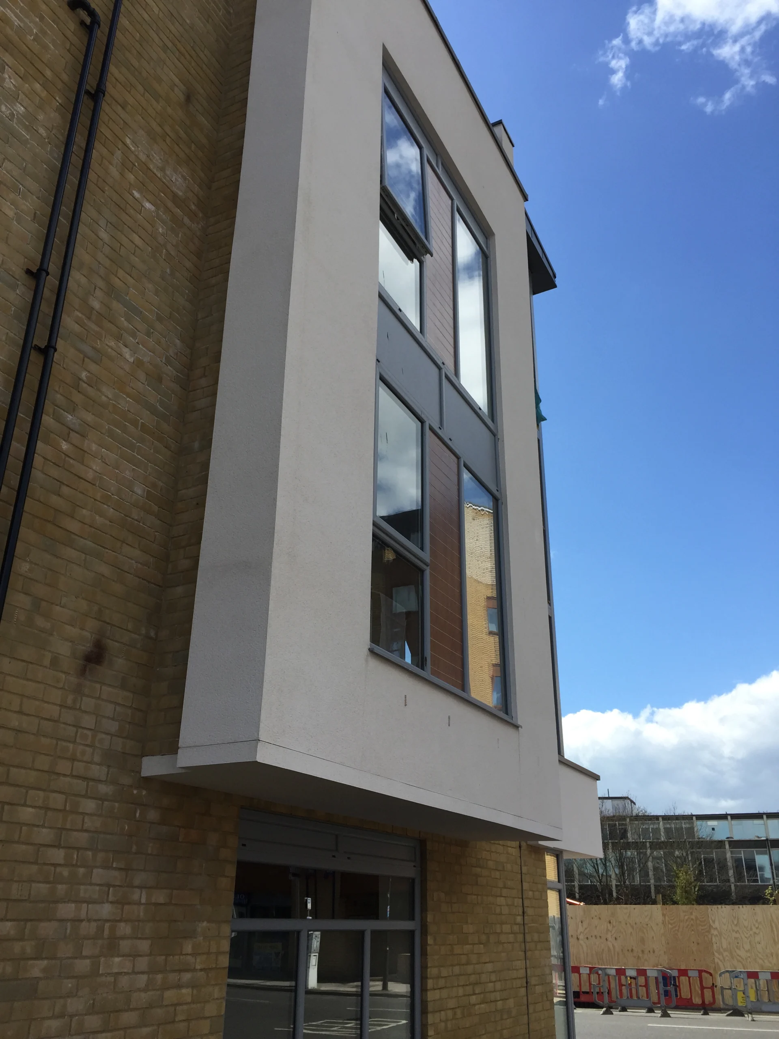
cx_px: 390
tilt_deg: +26.0
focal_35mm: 29
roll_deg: -0.9
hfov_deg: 48.2
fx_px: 870
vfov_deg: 61.7
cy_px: 520
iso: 32
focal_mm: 4.15
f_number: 2.2
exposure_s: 1/1647
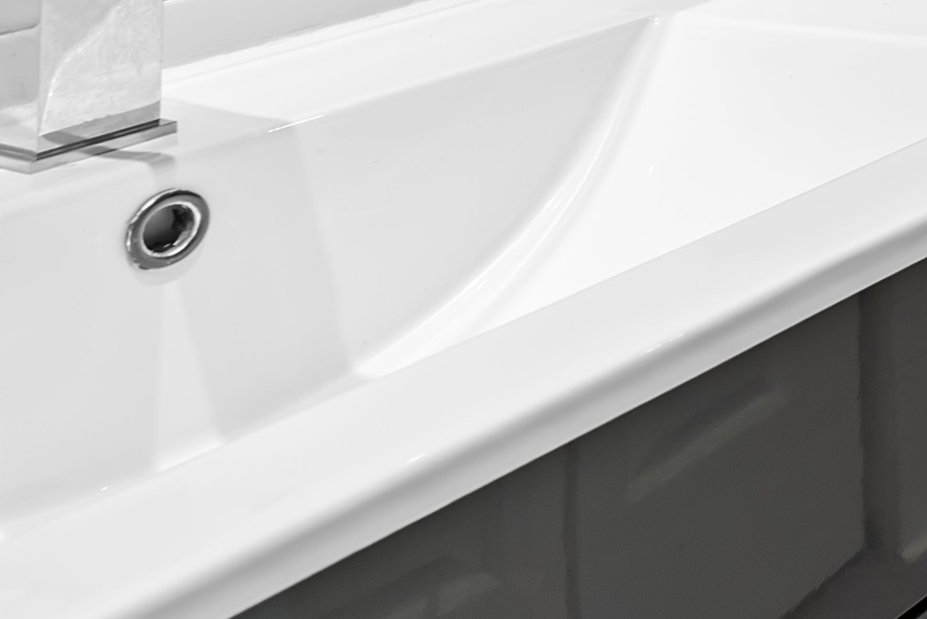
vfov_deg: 16.4
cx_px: 1767
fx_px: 1854
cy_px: -440
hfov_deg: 19.2
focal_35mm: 72
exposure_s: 1/1.67
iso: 125
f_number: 8
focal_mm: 16
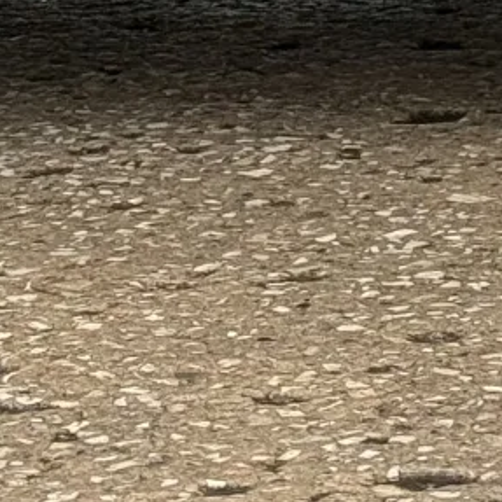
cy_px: -364
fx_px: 4660
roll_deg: -0.3
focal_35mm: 284
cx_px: 1062
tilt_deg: -5.5
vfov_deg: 6.1
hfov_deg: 6.0
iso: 80
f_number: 1.78
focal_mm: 6.76
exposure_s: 1/636
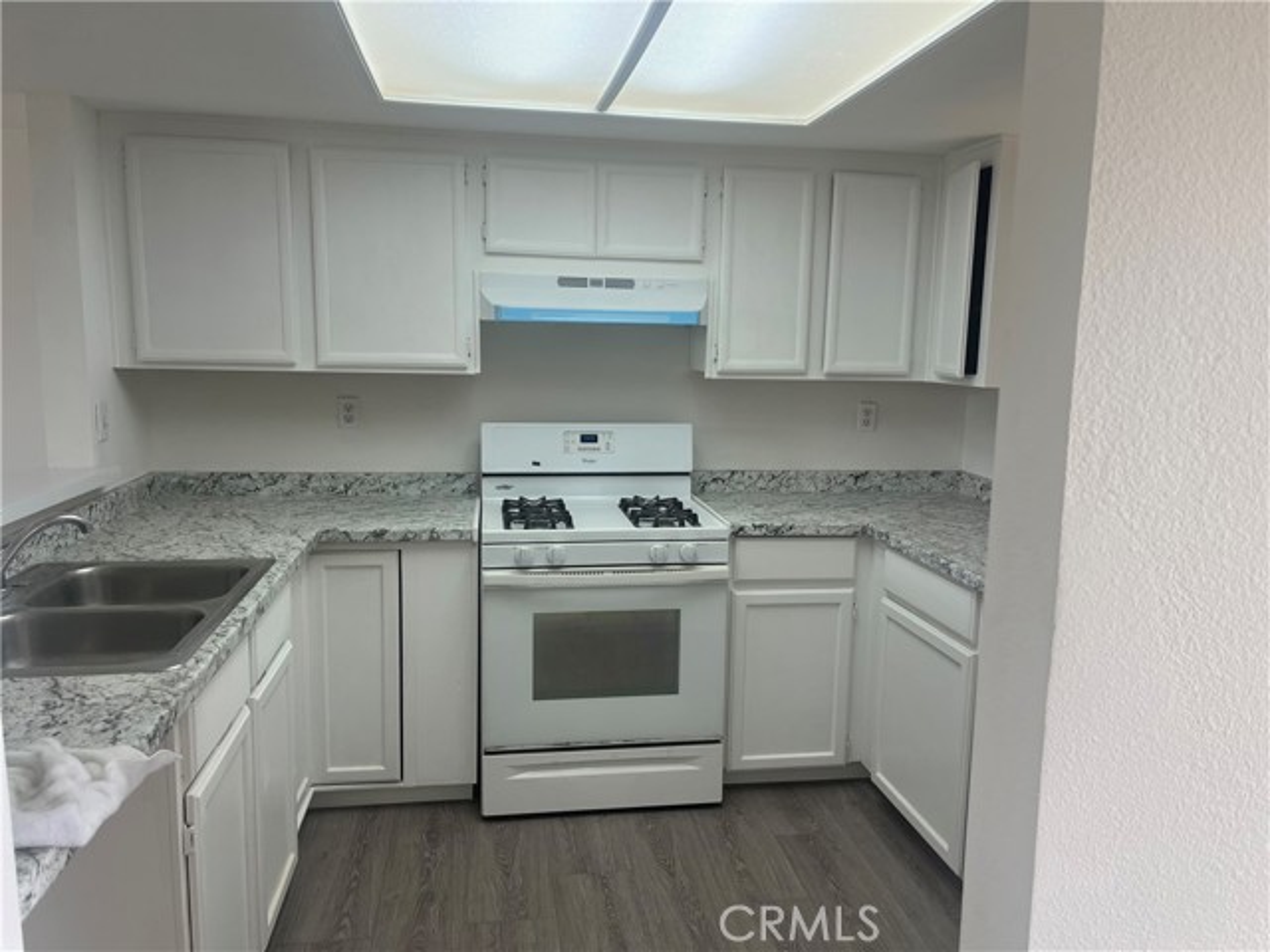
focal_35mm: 26
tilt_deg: -8.2
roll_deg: -0.2
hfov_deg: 67.3
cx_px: 635
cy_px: 476
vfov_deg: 53.1
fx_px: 954
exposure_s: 1/120
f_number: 1.6
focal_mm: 5.1
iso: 40
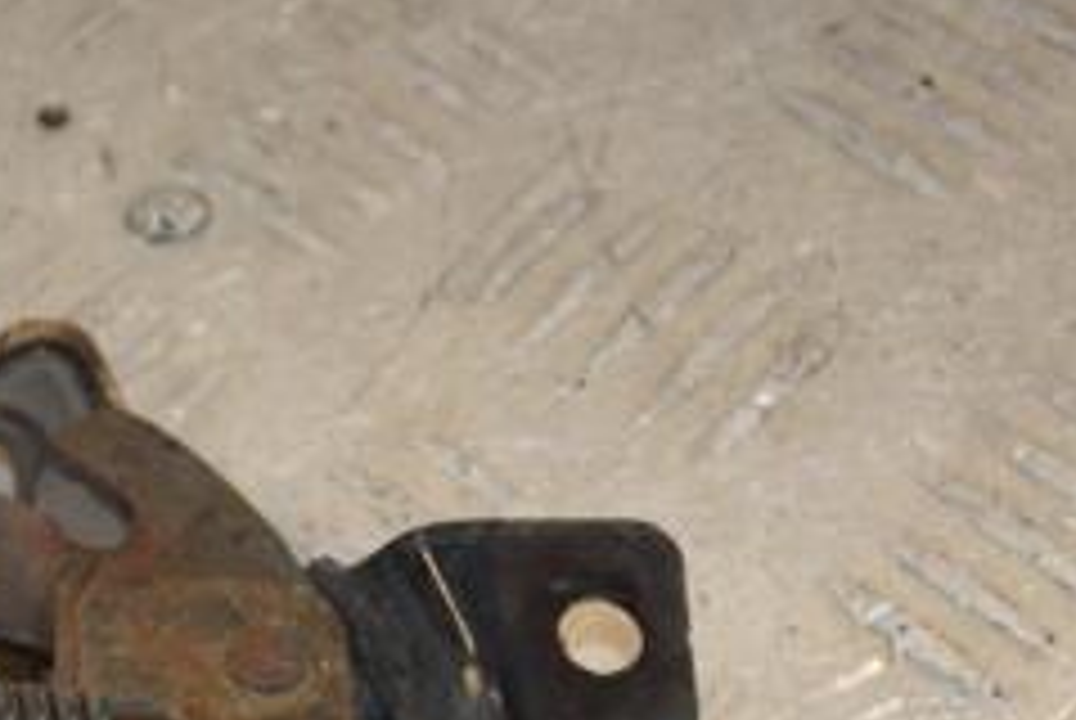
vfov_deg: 5.9
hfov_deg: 8.8
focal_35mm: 233
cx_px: -81
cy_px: 590
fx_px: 6973
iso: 800
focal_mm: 62
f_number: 5.6
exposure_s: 1/200
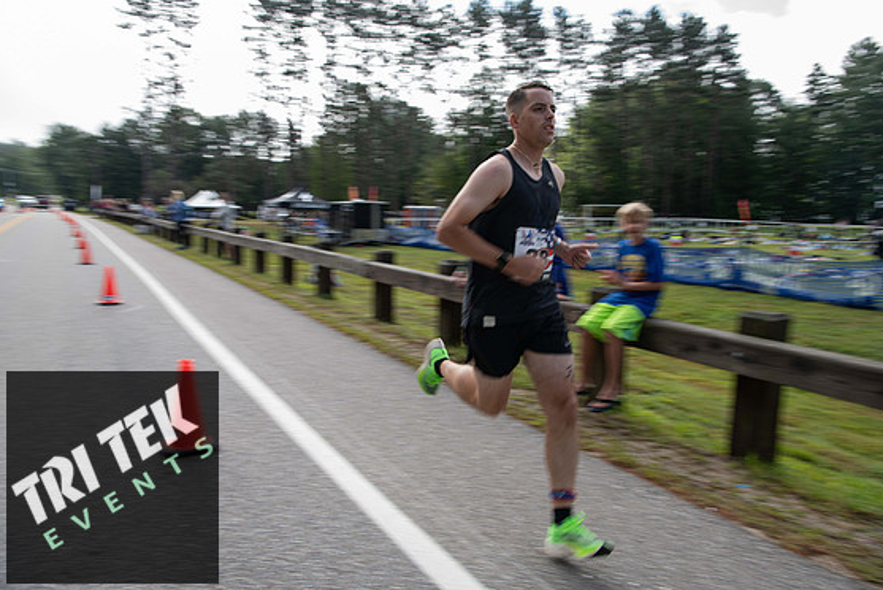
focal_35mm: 25
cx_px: 453
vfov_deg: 51.3
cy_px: 289
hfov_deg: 71.5
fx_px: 613
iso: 200
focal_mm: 24
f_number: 8
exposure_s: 1/100
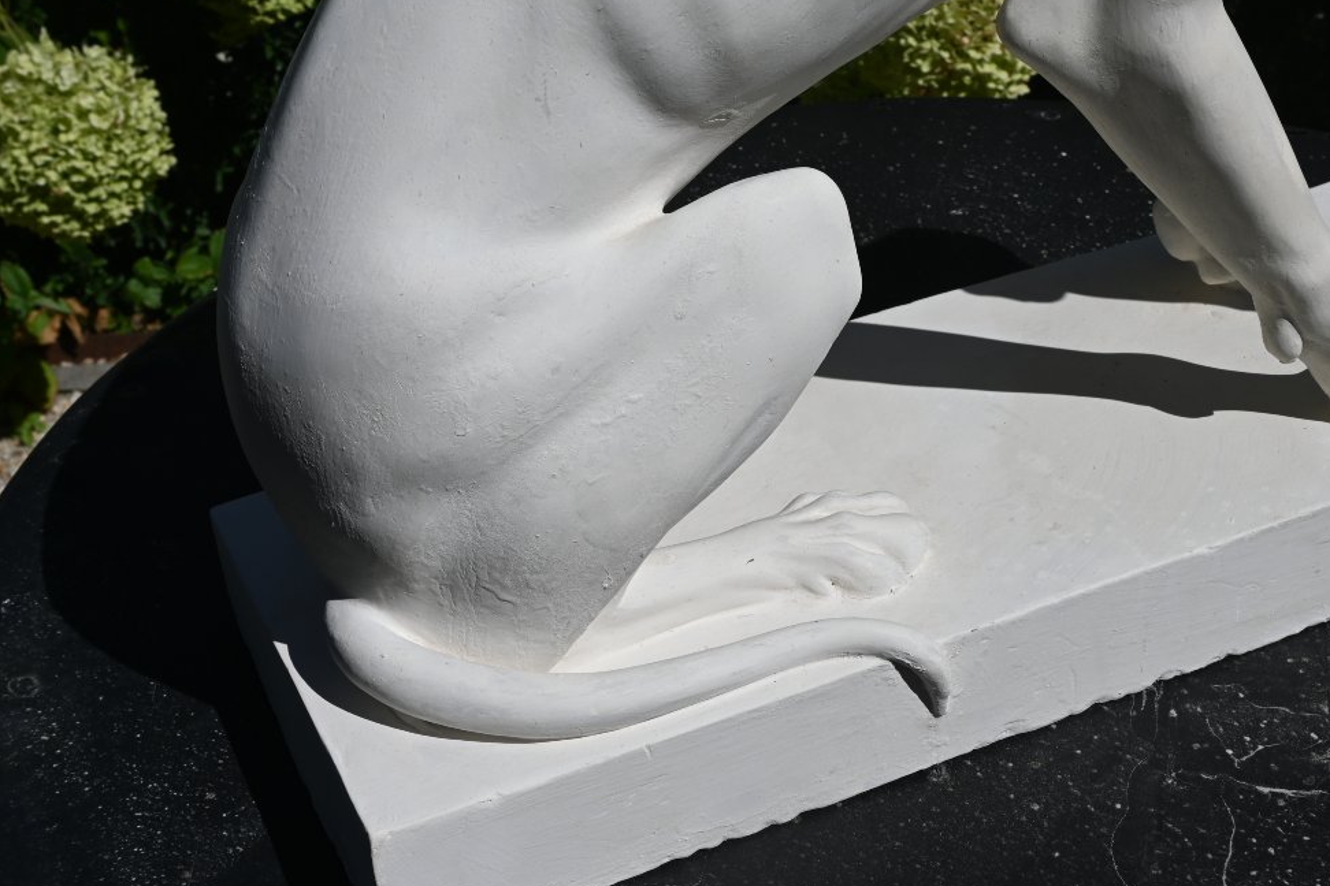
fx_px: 2154
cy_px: 424
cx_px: 732
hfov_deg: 34.3
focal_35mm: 58
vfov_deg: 23.3
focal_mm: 31.5
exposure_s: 1/800
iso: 100
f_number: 10
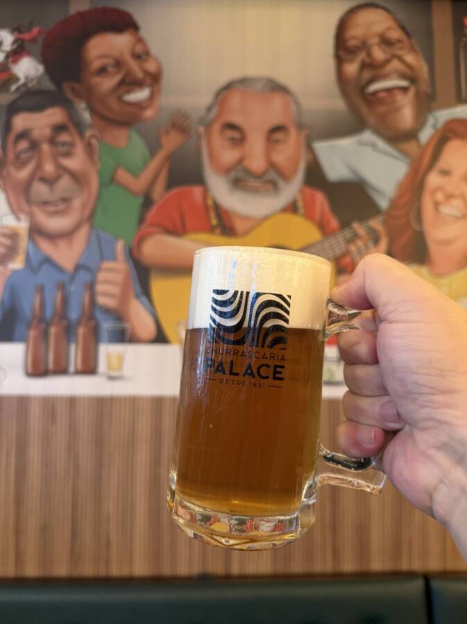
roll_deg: -0.7
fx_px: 433
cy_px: 312
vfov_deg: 71.7
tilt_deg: +4.0
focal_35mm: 24
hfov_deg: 56.7
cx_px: 234
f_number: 1.78
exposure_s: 1/60
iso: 400
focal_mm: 6.76
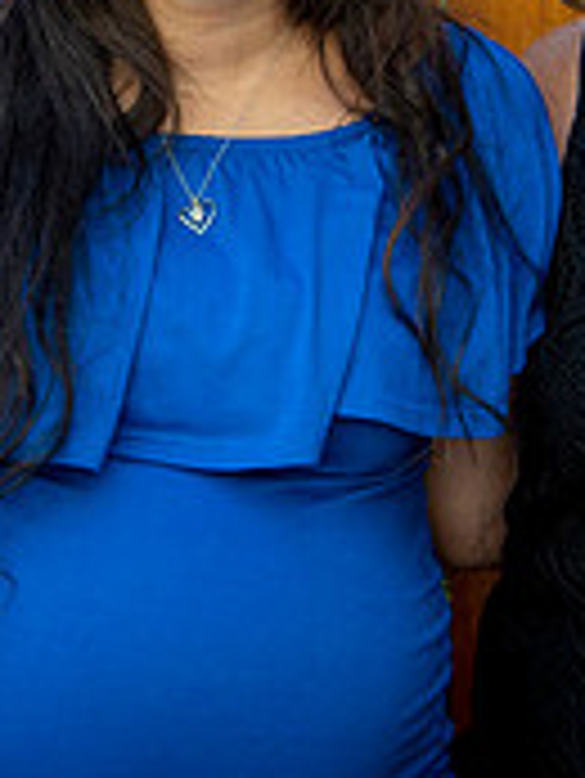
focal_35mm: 148
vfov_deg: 13.1
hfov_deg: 10.0
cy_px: -25
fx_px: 3331
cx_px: 68
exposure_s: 1/320
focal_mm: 46
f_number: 4
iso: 125
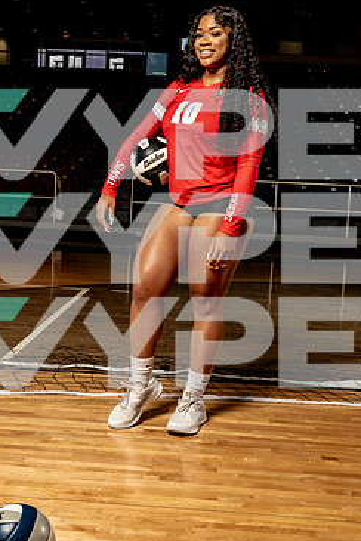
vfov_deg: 41.1
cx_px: 161
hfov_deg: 28.1
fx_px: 722
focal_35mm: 48
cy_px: 239
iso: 640
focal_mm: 39
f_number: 8
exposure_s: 1/250
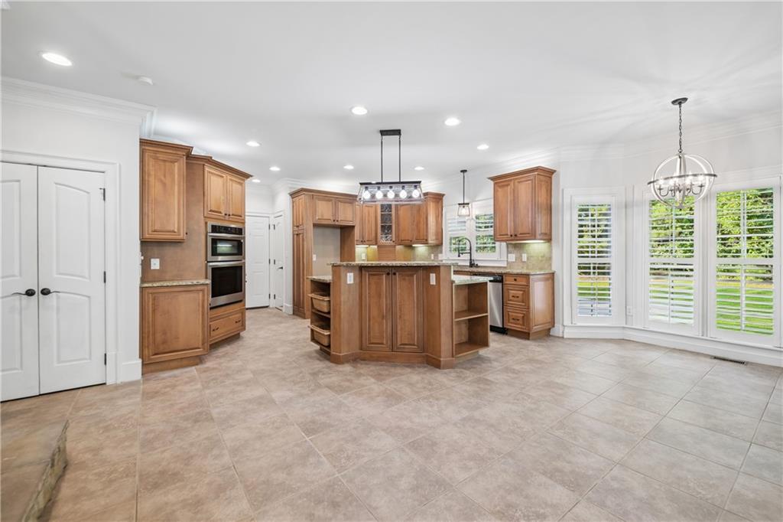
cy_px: 261
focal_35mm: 15
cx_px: 392
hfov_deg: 100.4
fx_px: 326
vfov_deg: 77.3
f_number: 8
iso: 280
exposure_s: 1/15
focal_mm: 15
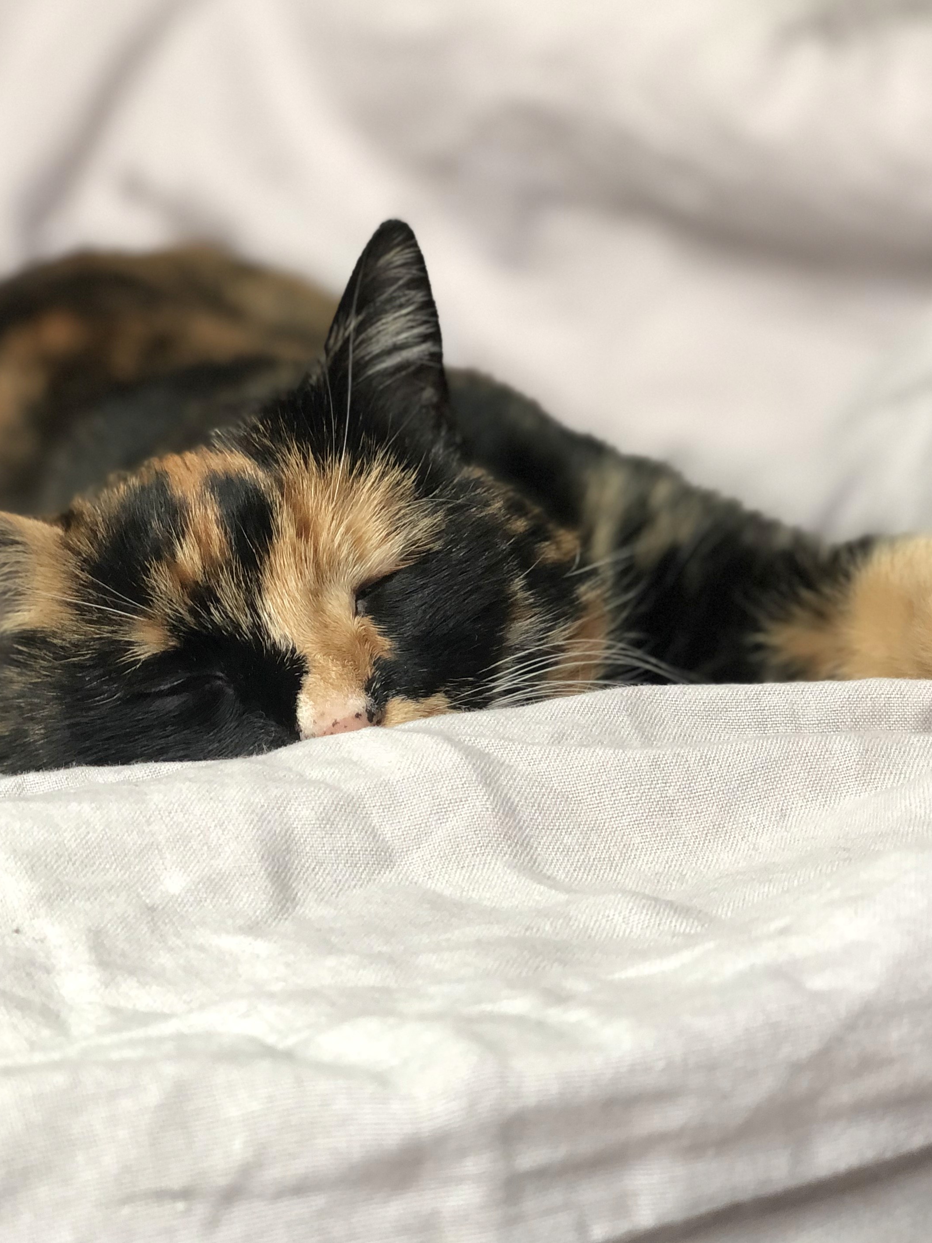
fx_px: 2656
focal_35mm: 74
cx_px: 329
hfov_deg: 19.8
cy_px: 799
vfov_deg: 26.2
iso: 100
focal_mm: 6
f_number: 2.4
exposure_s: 1/60
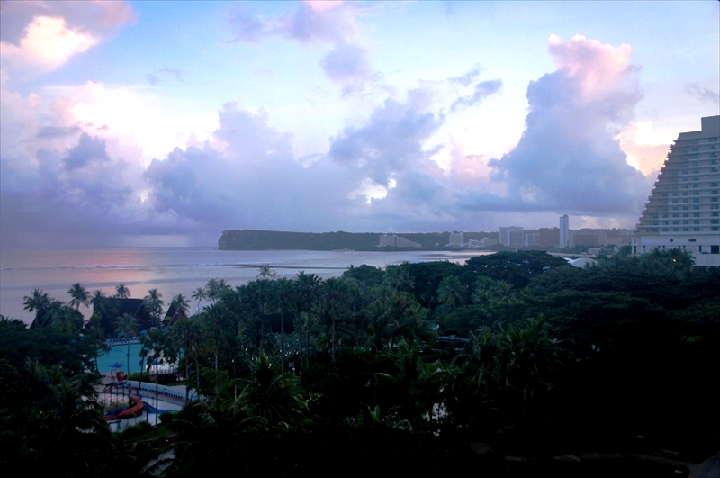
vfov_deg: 43.5
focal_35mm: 30
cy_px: 239
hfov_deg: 62.0
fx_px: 599
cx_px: 360
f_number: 4
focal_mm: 20
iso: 400
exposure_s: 1/160
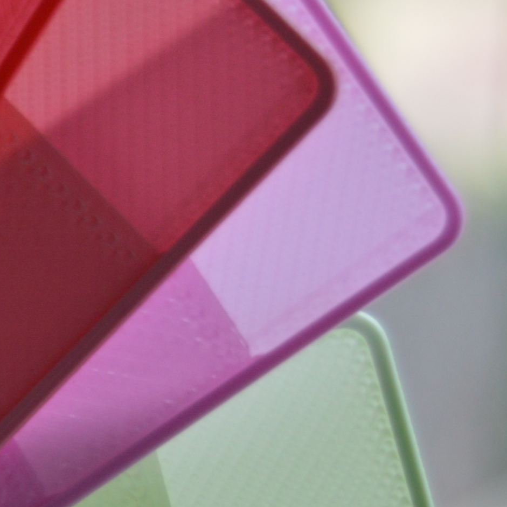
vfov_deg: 5.2
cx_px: -603
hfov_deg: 5.1
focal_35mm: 336
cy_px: 325
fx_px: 5568
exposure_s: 1/125
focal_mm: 55
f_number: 5.6
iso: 400
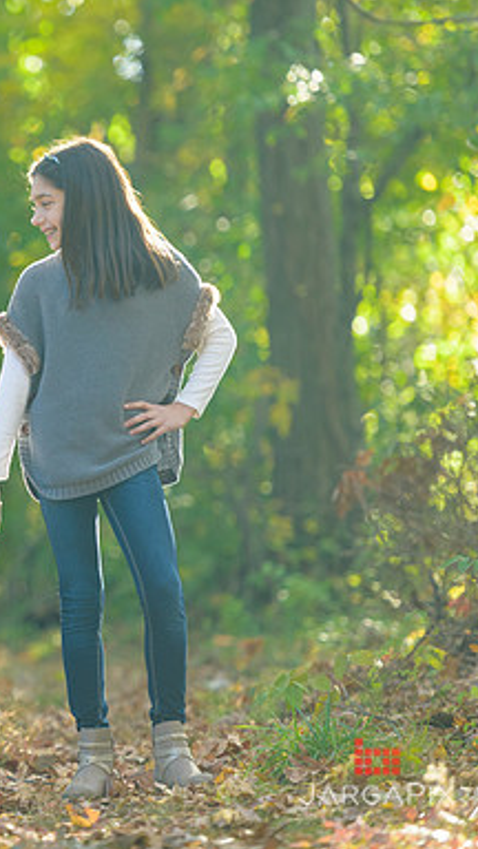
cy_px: 426
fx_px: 5881
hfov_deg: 4.6
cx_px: -131
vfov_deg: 8.3
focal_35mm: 261
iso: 200
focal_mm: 165
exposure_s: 1/200
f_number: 3.2
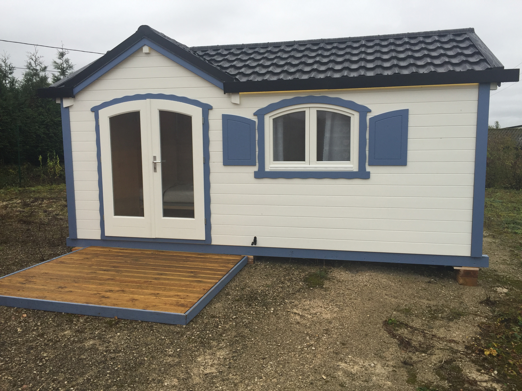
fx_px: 437
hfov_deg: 61.7
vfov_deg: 48.2
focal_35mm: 29
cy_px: 196
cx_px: 261
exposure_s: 1/286
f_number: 2.2
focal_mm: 4.15
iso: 32
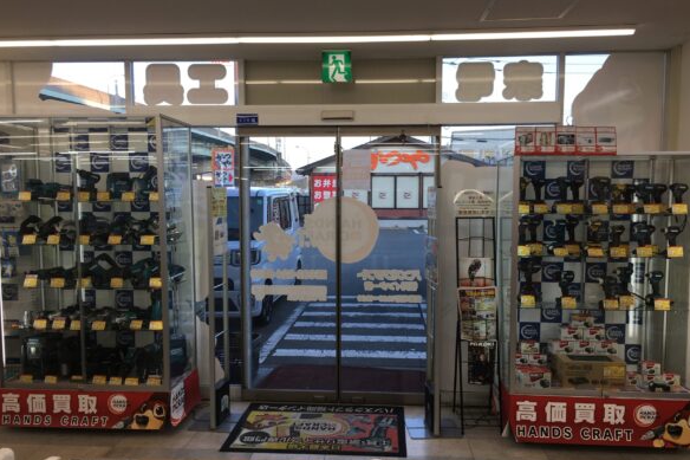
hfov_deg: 60.3
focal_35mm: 31
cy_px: 246
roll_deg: -0.8
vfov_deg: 42.3
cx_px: 347
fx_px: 594
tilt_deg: -5.9
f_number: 2.2
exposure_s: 1/120
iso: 25
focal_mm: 4.15
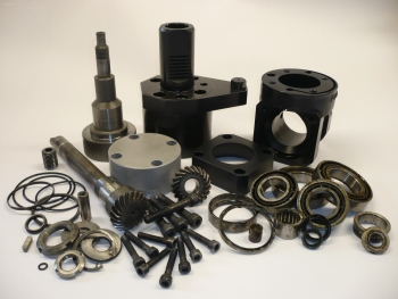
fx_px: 403
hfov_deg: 52.6
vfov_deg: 40.7
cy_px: 150
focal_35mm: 35
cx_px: 199
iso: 100
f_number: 2.8
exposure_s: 1/40
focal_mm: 5.8
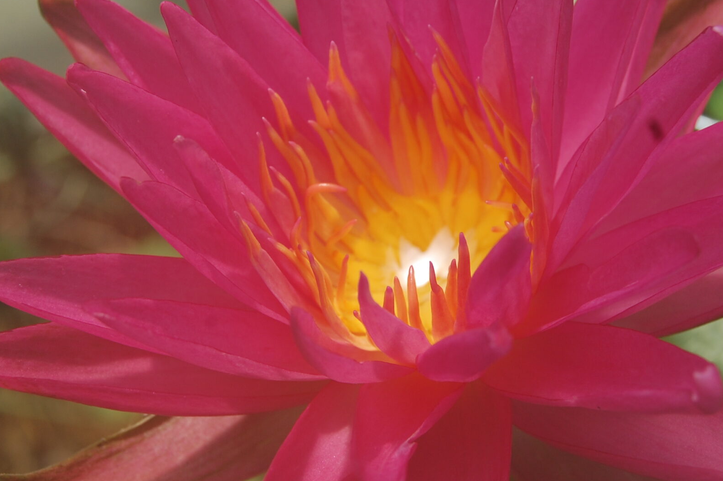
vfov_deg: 14.8
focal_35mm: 92
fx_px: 1846
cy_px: 196
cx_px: 413
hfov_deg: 22.1
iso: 200
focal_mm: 38
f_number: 10
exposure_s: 1/400
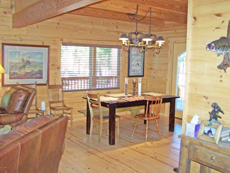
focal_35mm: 38
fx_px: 252
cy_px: 86
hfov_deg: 49.0
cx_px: 115
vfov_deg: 37.7
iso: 160
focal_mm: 6.3
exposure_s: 1/60
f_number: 2.8
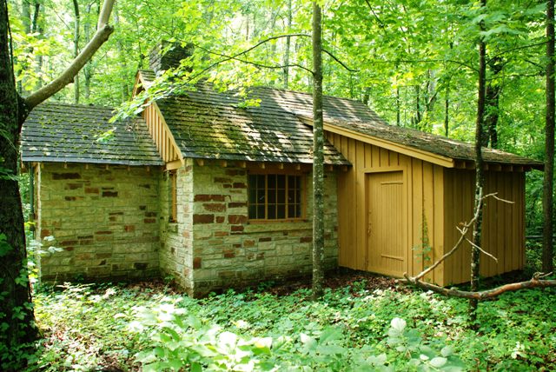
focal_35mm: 27
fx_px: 417
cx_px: 278
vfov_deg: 48.0
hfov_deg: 67.3
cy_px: 186
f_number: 3.5
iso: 200
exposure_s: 1/40
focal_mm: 18
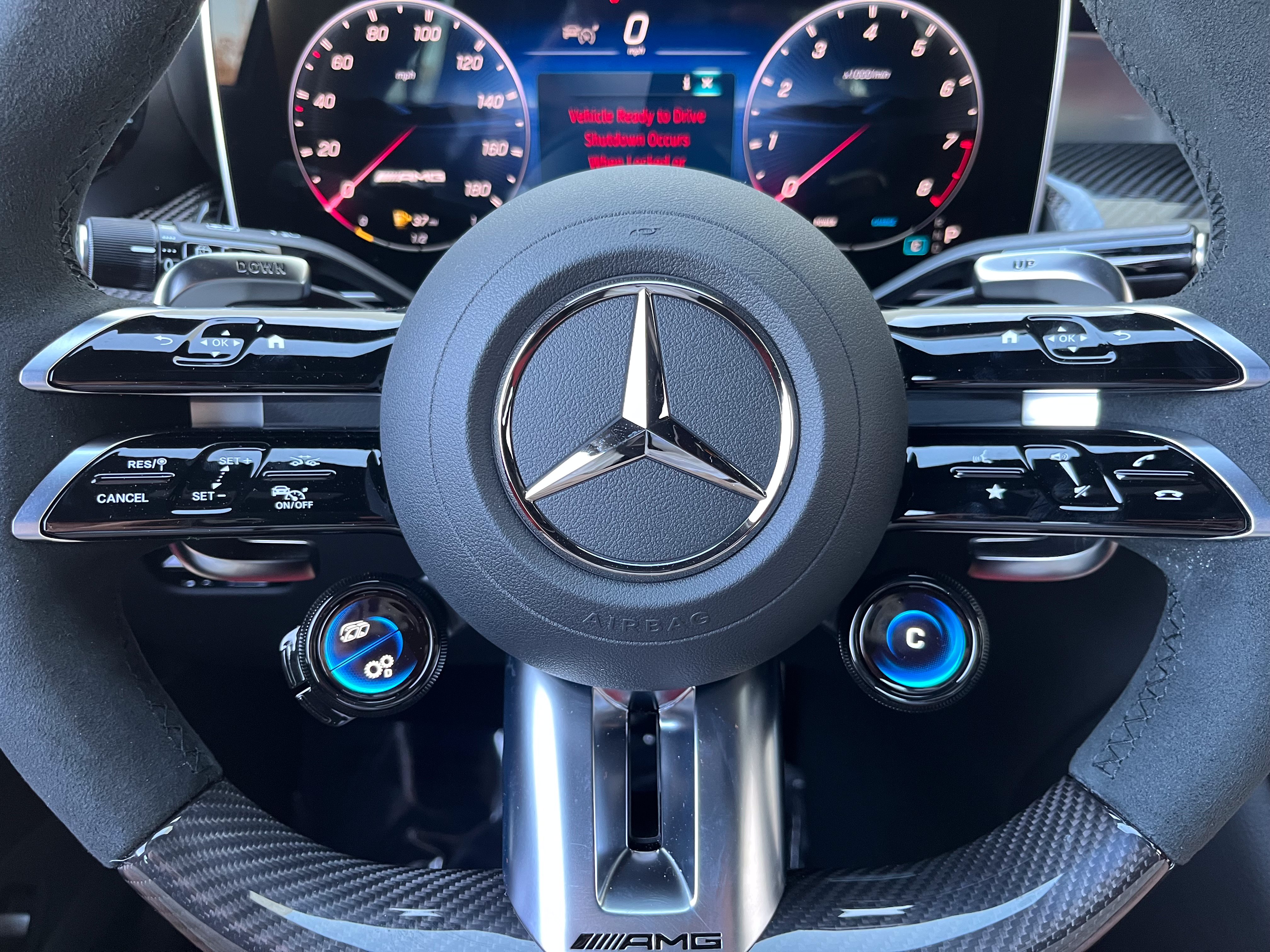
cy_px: 476
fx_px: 954
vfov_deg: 53.1
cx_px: 635
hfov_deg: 67.3
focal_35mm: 26
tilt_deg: -28.6
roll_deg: -1.9
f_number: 1.6
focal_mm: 5.1
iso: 250
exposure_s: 1/60
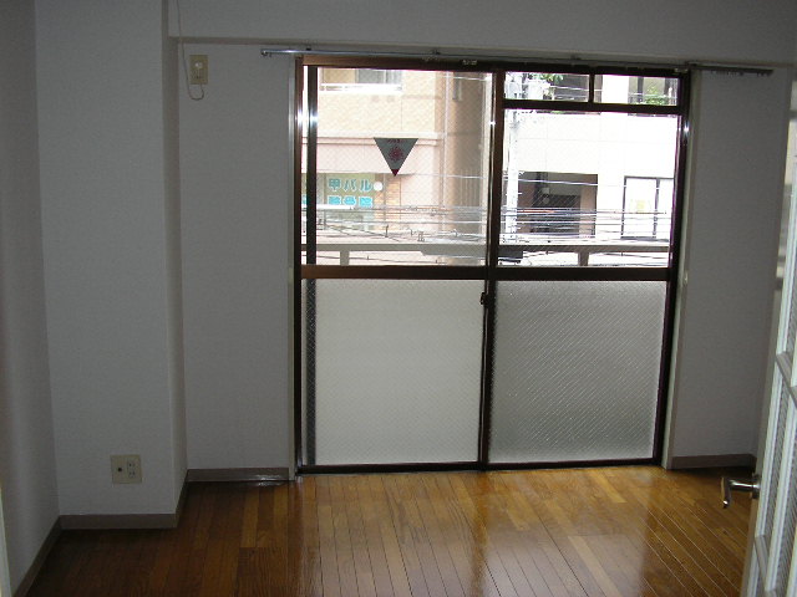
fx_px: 944
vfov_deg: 35.1
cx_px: 398
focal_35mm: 41
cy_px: 298
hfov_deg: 45.8
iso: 74
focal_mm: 6.3
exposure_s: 1/44.2
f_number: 3
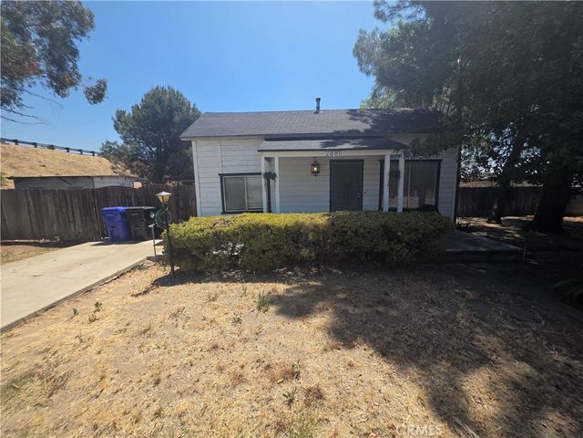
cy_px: 219
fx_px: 219
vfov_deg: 89.9
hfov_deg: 106.2
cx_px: 292
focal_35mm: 13
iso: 40
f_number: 1.9
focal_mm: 2.2
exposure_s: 1/1529
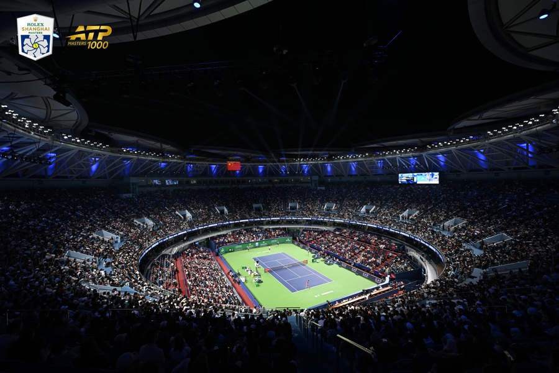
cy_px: 186
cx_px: 280
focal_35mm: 14
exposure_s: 1/320
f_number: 4
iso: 1250
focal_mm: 14
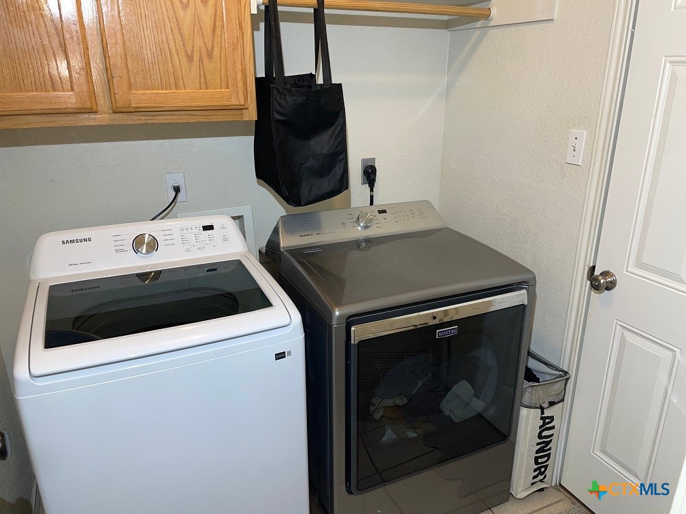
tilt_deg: -19.7
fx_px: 515
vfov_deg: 53.1
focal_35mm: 26
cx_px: 343
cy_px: 257
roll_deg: -0.6
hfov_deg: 67.3
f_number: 1.6
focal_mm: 4.2
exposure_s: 1/40
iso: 32
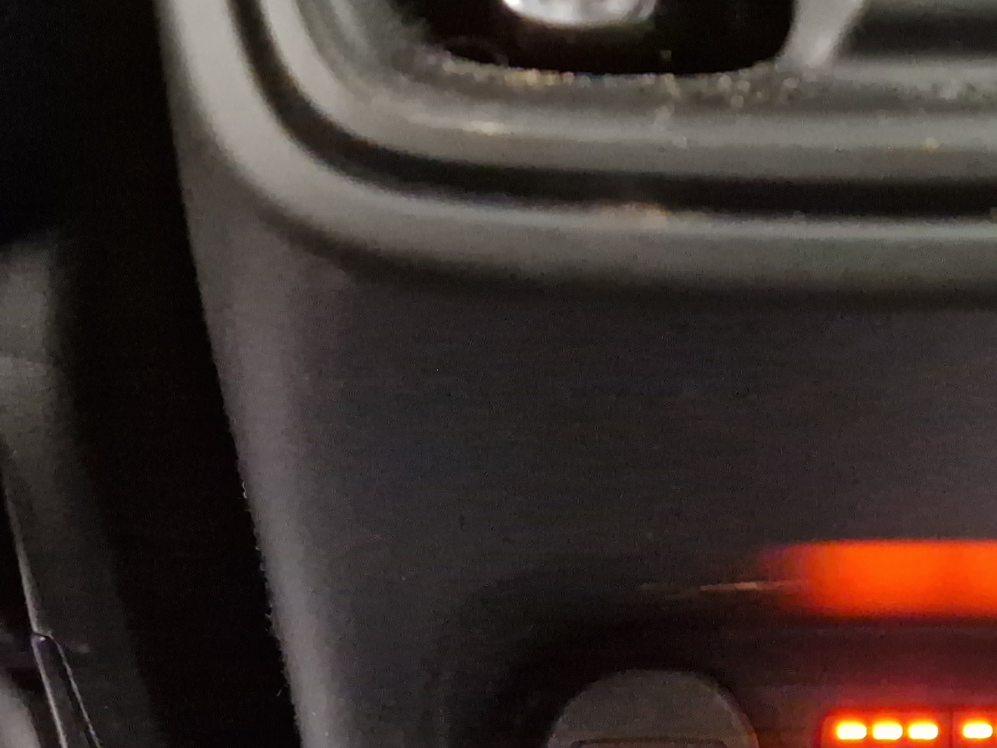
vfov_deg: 25.2
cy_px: 761
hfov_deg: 34.4
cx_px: 722
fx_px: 1584
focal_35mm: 55
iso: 1600
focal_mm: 5.4
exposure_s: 1/20
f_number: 1.8
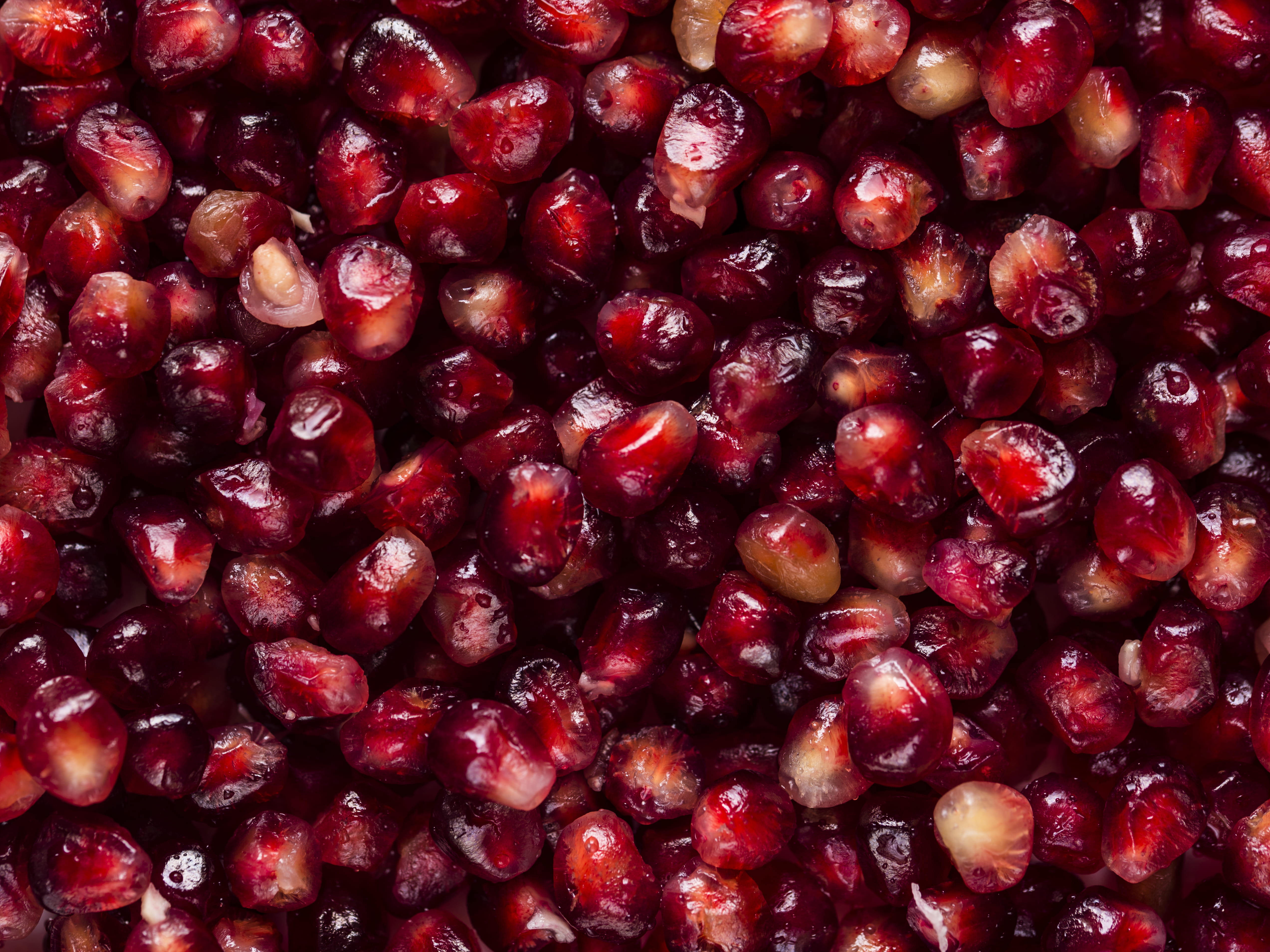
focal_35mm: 119
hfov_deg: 16.5
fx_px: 4366
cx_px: 522
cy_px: 468
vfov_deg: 12.4
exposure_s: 1/15
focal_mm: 105
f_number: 8
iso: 100
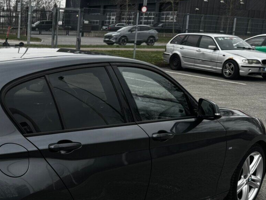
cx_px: -2
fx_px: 469
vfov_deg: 23.8
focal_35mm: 61
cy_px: 151
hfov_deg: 29.5
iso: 64
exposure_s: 1/222
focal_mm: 6.76
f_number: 1.78
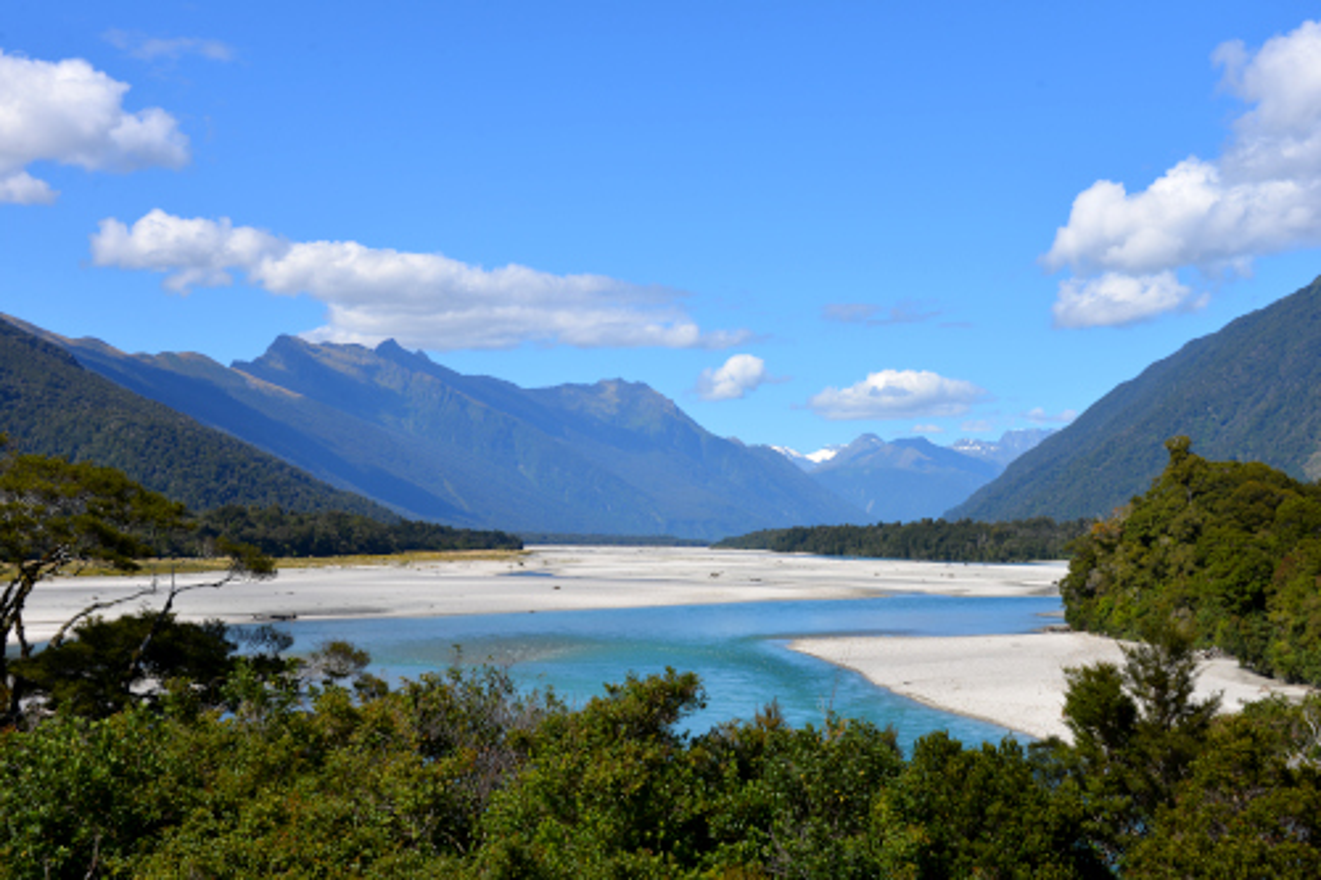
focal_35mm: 55
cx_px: 660
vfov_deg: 24.6
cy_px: 440
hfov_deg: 36.3
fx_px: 2017
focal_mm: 55
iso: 100
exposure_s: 1/200
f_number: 10
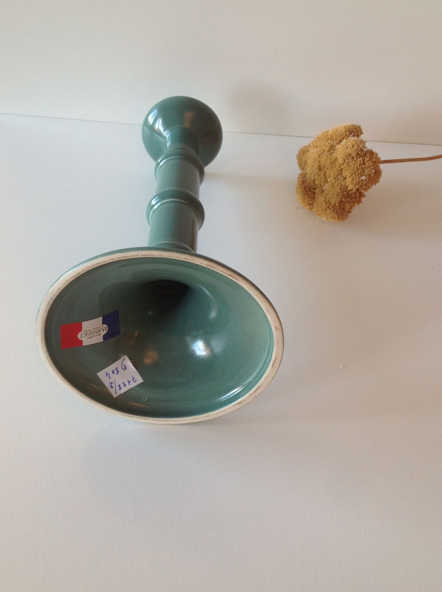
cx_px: 221
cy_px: 288
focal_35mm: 40
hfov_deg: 35.9
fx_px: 683
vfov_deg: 46.9
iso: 50
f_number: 2.4
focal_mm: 4.28
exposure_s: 1/33
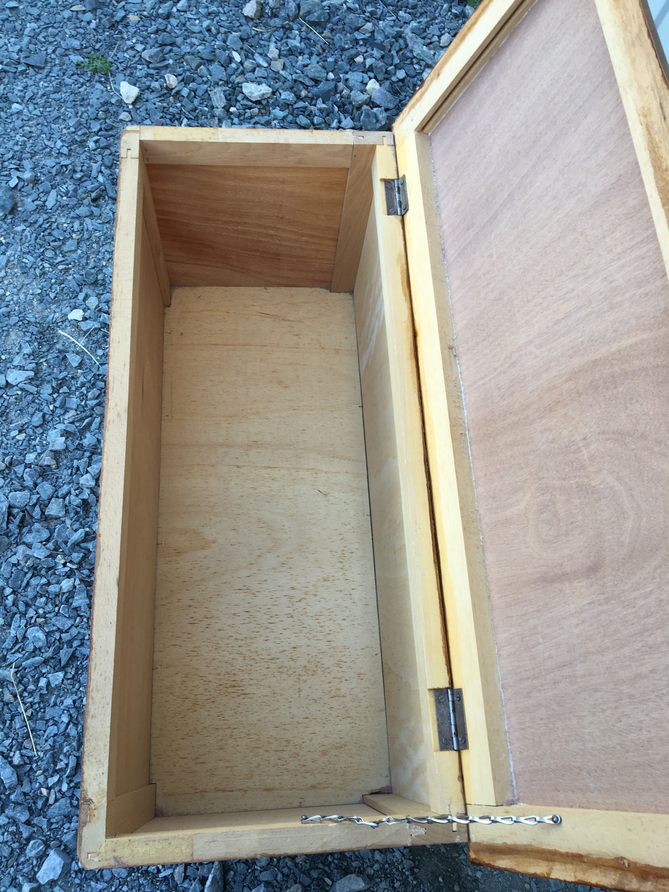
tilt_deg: -66.0
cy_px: 446
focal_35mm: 29
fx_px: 747
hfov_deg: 48.2
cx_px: 334
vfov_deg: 61.7
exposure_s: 1/100
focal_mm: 4.15
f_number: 2.2
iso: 25
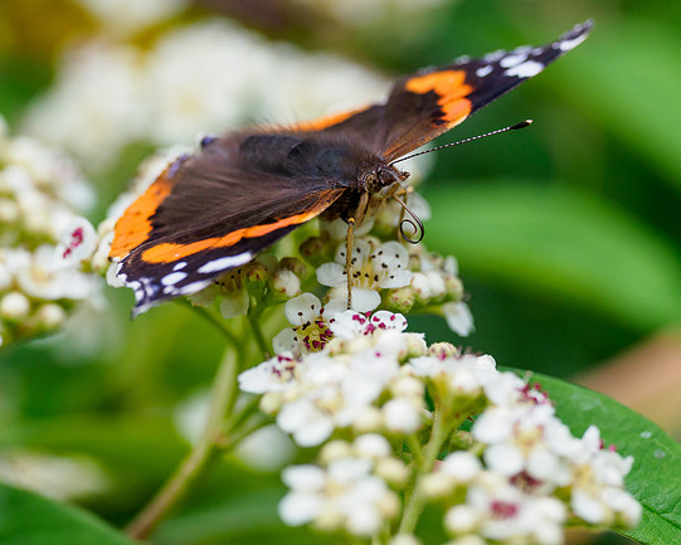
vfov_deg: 2.0
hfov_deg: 2.5
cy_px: 206
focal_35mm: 782
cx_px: 396
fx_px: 15764
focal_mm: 300
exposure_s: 1/1250
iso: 640
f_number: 4.5
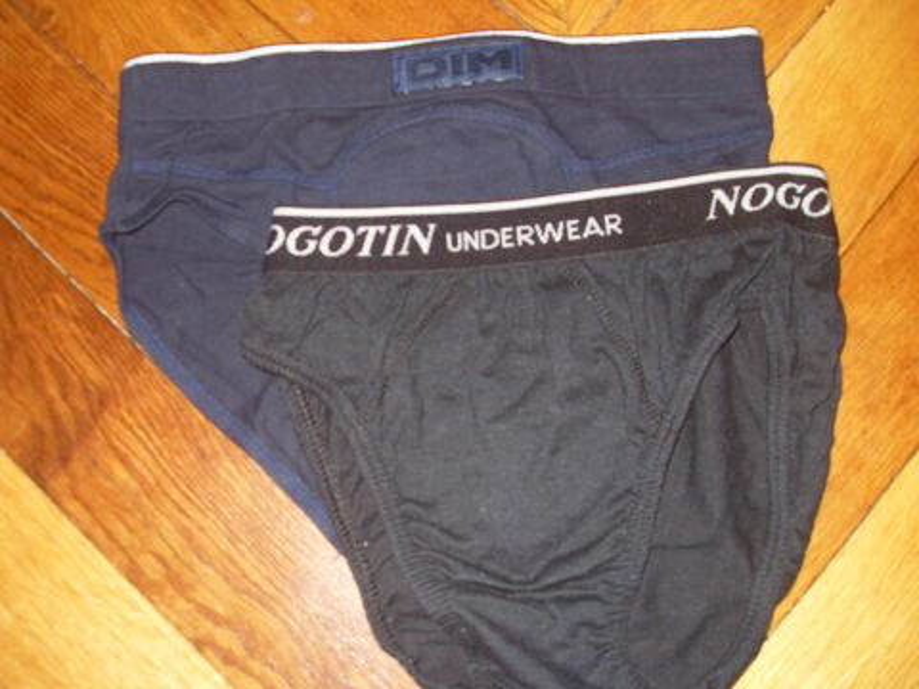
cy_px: 344
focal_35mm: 35
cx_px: 460
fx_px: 929
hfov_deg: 52.6
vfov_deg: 40.7
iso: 100
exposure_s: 1/45
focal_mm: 6.3
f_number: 2.8
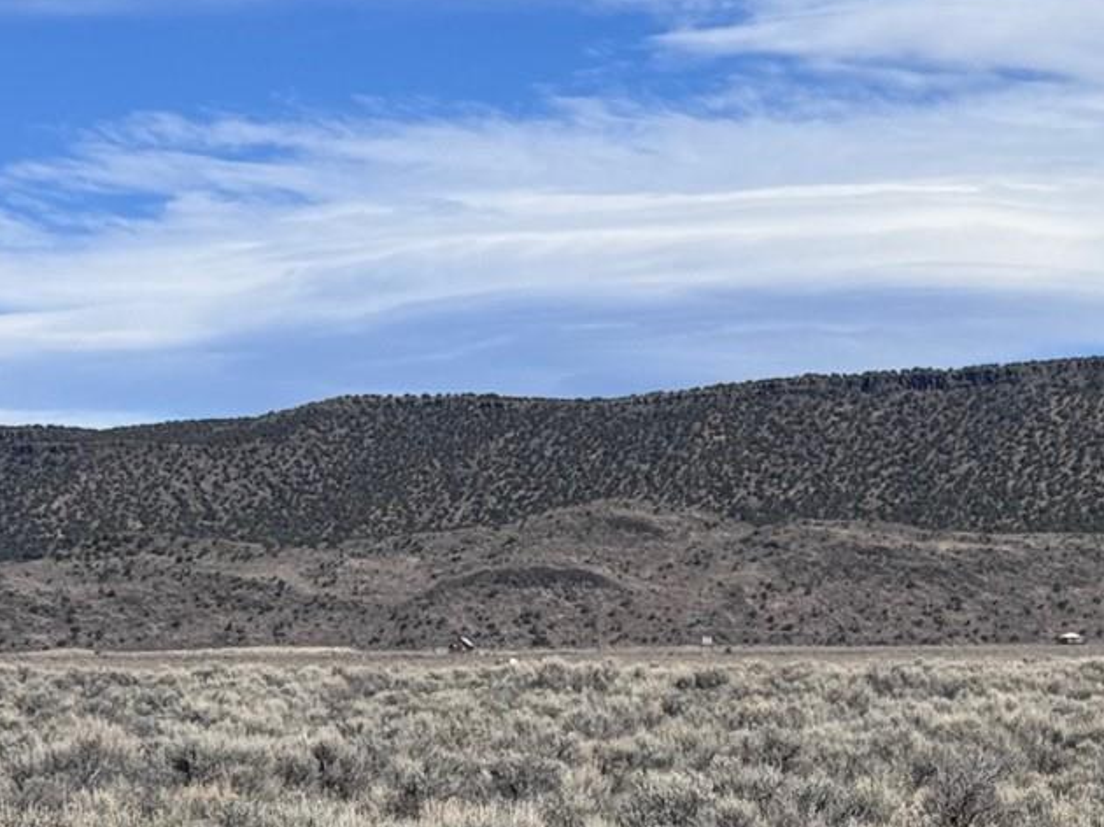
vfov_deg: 11.9
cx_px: 1136
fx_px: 3889
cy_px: 1011
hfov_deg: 15.8
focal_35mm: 122
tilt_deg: -5.8
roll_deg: -0.6
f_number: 1.78
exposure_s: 1/6410
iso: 64
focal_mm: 6.76
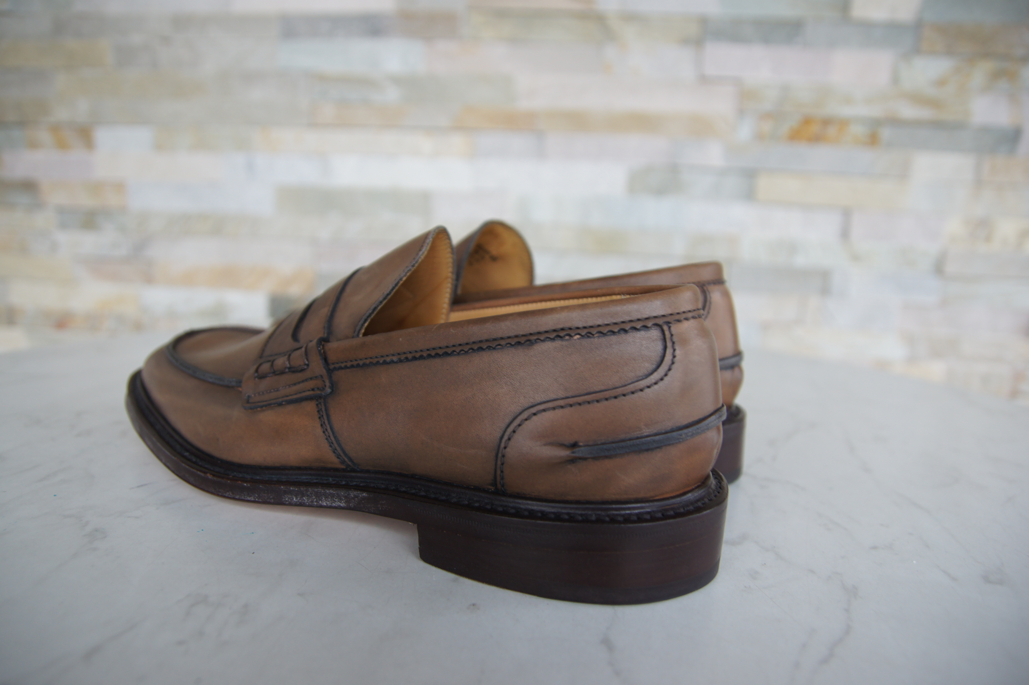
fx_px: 728
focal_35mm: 26
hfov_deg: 70.5
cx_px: 514
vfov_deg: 50.4
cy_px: 342
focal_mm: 17
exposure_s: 1/40
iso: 200
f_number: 3.2
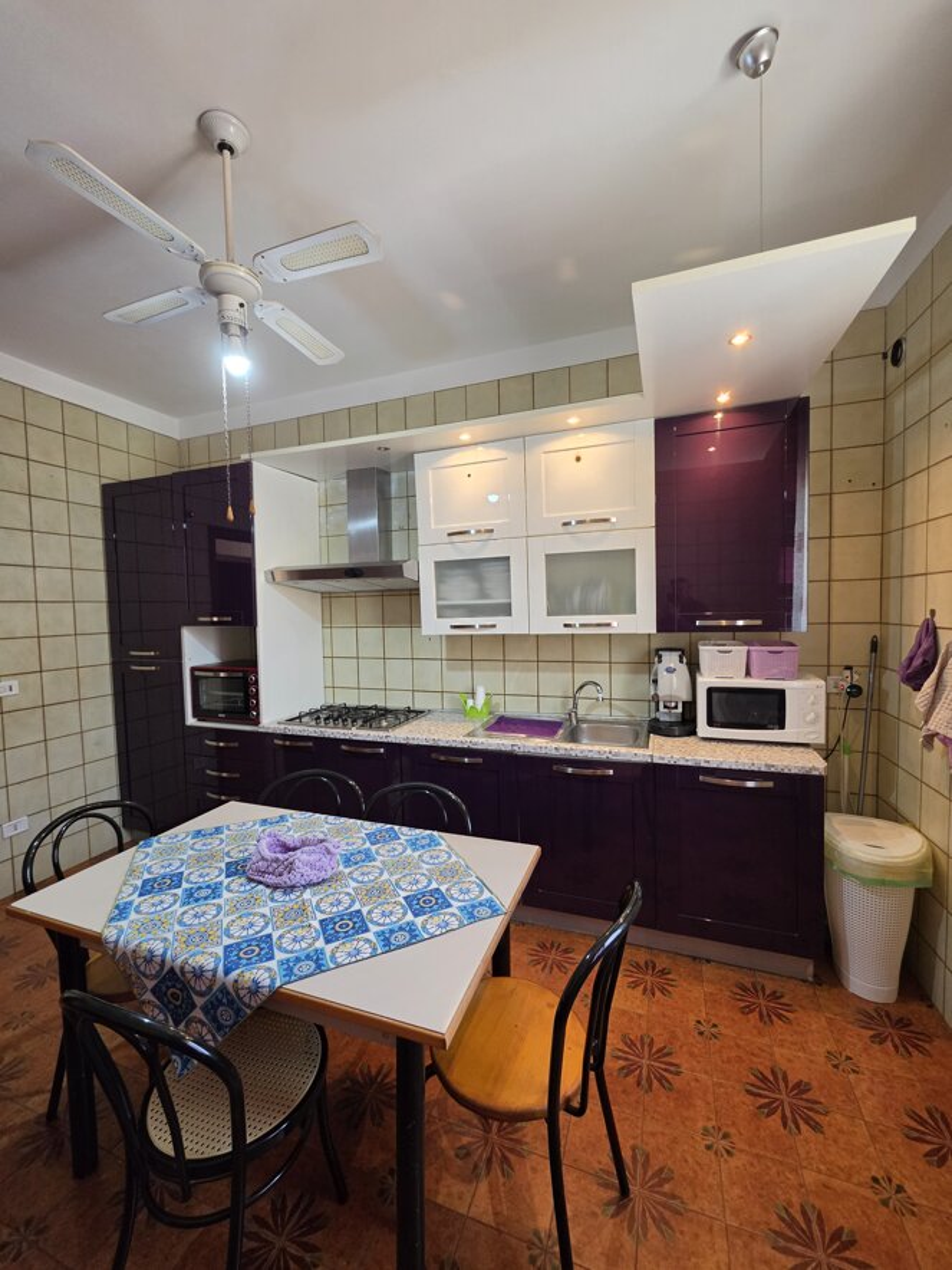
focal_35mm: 13
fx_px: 477
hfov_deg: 89.9
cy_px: 635
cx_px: 476
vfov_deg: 106.2
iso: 200
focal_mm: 2.2
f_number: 1.9
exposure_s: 1/100
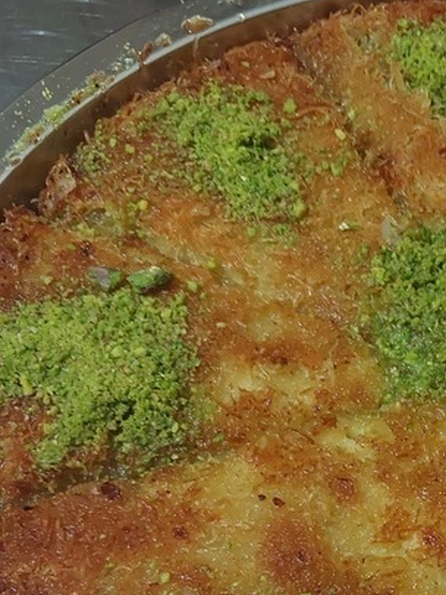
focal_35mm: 68
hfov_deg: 20.5
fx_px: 1169
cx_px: 505
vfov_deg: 27.6
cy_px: 528
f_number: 1.8
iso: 400
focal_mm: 4.6
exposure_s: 1/25
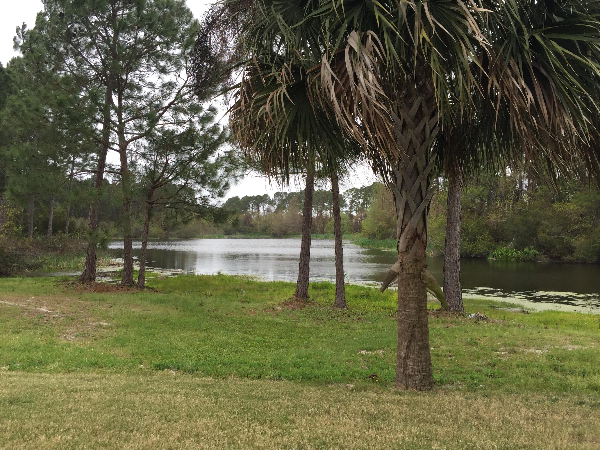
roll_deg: -1.1
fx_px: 503
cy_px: 225
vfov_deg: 48.2
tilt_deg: +0.0
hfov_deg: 61.7
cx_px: 300
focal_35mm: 29
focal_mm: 4.15
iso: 32
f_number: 2.2
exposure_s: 1/380
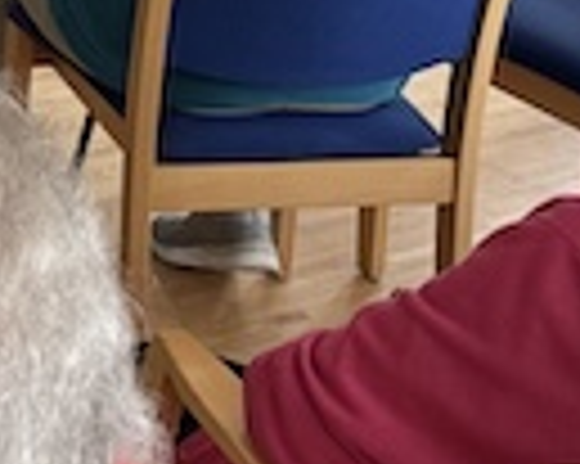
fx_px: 1870
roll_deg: -0.8
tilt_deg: -12.3
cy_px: -396
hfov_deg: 14.7
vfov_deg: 12.7
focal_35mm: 109
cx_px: -558
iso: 200
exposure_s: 1/121
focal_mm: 6.76
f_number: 1.78
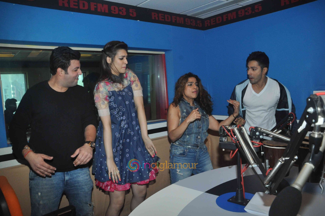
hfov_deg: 67.4
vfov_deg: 47.8
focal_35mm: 27
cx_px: 162
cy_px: 108
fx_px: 243
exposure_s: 1/200
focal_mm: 18
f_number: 10
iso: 1250
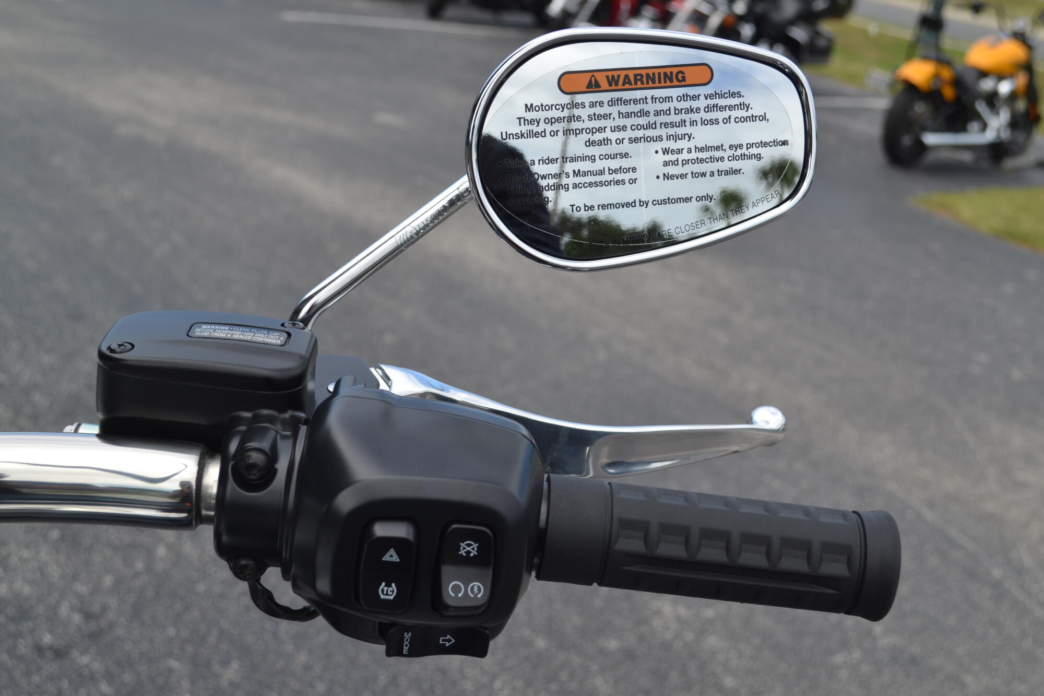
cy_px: 348
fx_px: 1392
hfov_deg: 41.1
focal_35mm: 48
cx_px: 522
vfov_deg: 28.1
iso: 100
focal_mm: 32
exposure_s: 1/250
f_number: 8
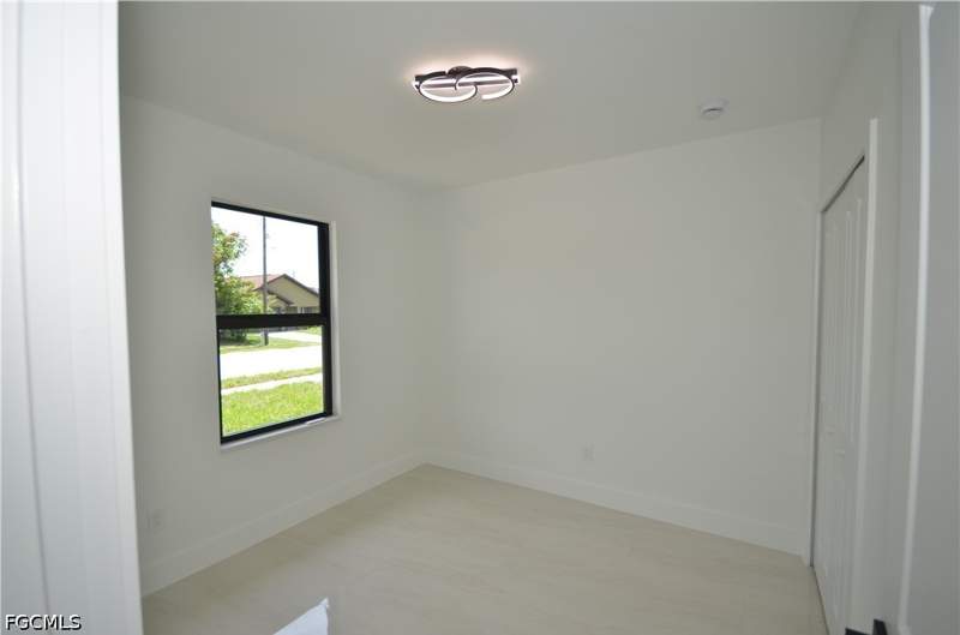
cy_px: 318
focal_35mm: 15
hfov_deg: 100.5
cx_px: 480
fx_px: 399
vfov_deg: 77.0
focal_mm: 10
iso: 140
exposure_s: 1/125
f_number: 5.6
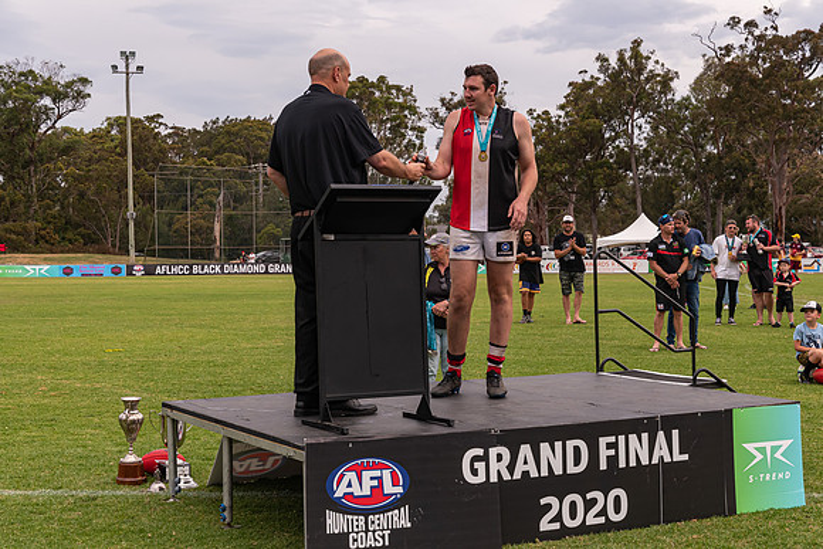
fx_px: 1303
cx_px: 412
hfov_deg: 35.0
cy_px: 274
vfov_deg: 23.8
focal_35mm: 57
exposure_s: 1/400
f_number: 6.3
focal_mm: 38
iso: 400
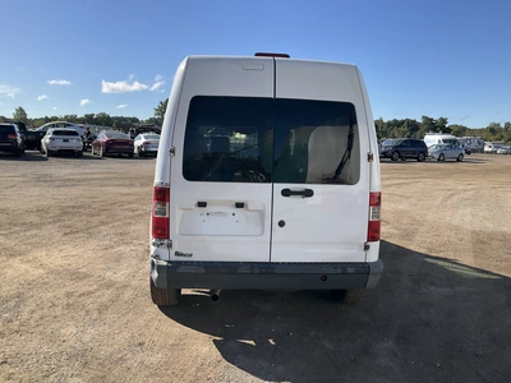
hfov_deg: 61.7
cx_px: 256
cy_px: 192
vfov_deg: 48.2
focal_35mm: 29
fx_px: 428
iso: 25
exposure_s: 1/1534
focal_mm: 3
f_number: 1.8
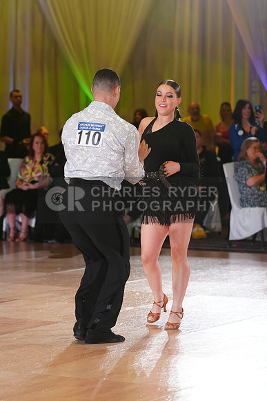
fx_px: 1479
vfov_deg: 15.4
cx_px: 134
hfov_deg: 10.3
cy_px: 200
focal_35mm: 133
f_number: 4
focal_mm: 133
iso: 1600
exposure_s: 1/400
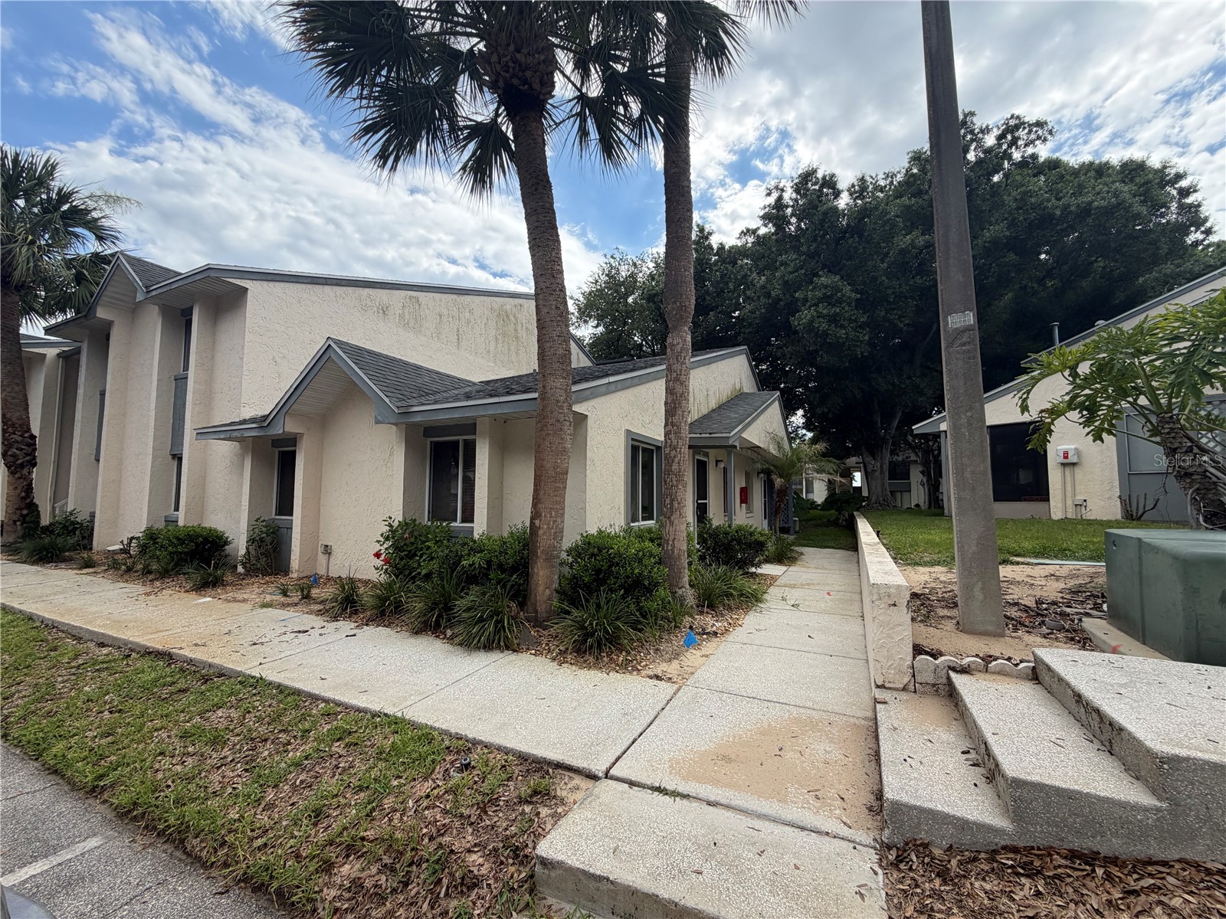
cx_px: 613
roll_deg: +0.8
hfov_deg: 102.1
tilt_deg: +4.6
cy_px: 460
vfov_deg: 85.7
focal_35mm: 14
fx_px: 496
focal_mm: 2.22
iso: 32
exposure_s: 1/901
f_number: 2.2
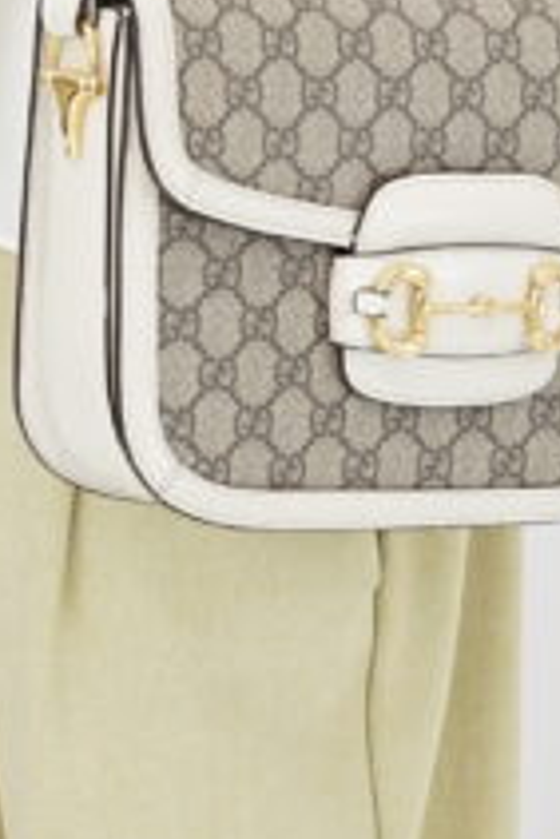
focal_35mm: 243
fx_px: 5660
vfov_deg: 8.4
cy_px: -254
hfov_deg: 5.7
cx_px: 66
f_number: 6.3
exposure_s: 1/6
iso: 640
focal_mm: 50
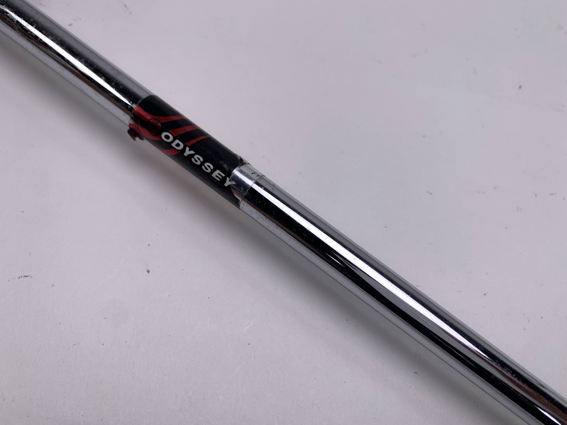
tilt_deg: -59.2
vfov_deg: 53.1
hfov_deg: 67.3
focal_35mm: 26
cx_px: 284
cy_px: 212
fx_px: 426
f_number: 1.8
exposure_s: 1/444
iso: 25
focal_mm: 4.25
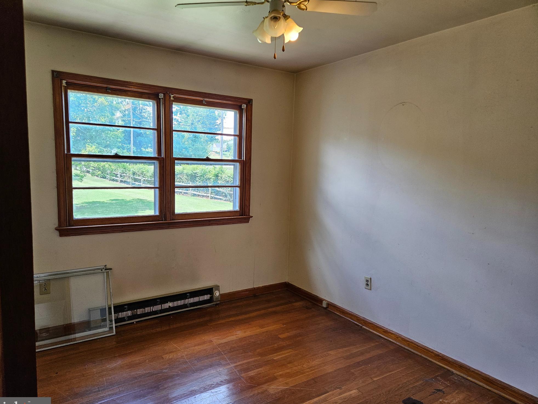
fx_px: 373
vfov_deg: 56.8
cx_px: 263
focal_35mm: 24
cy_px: 209
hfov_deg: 71.6
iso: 80
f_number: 1.8
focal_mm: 5.4
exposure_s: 1/120
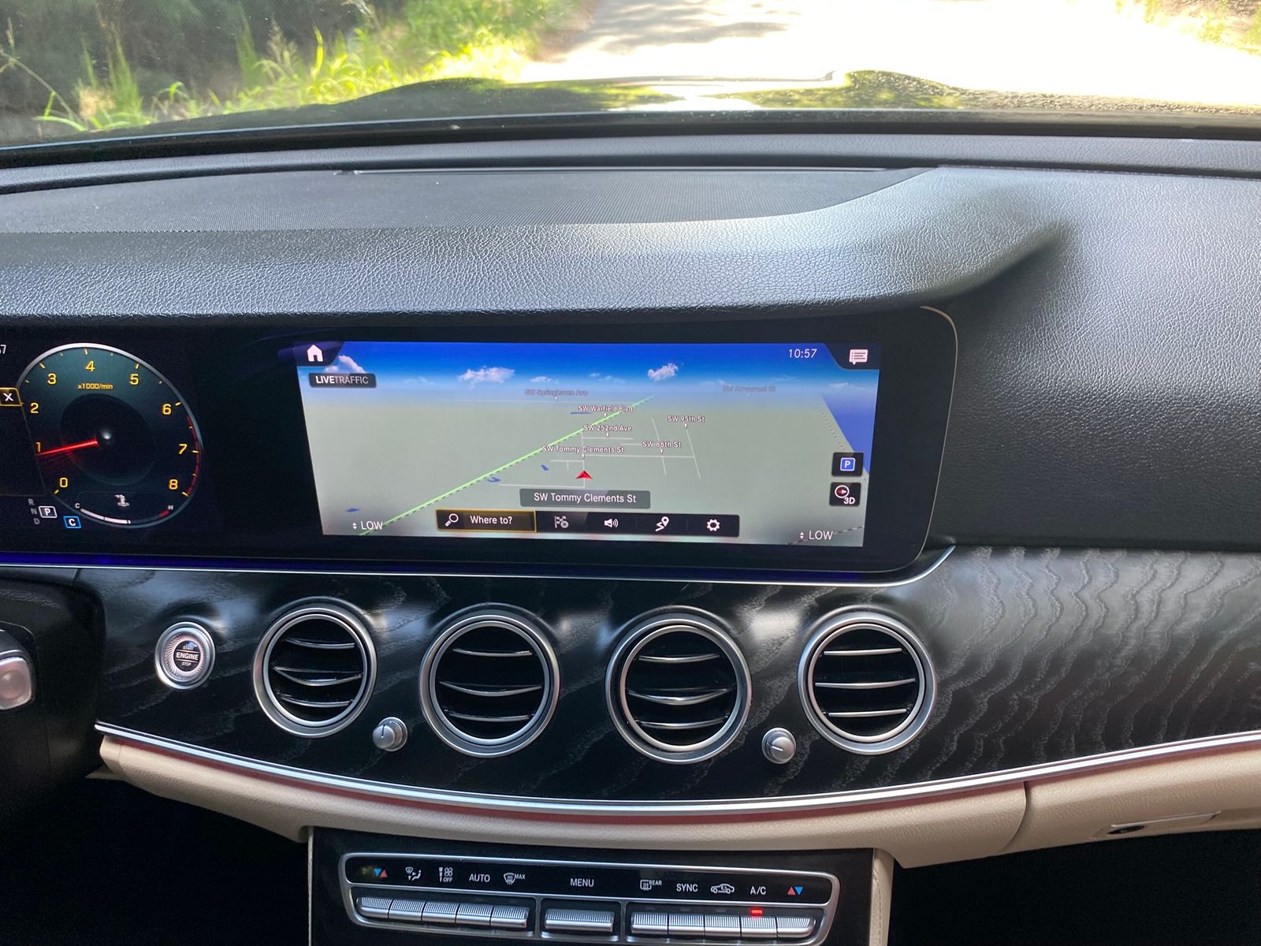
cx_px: 630
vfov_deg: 53.1
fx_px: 947
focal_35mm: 26
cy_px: 473
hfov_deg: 67.3
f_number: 1.8
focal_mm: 4.25
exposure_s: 1/121
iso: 100
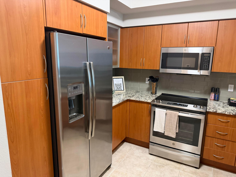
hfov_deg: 71.6
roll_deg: -0.2
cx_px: 118
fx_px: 164
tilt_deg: -10.9
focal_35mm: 24
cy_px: 88
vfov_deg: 56.8
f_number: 1.78
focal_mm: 6.76
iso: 500
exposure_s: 1/60
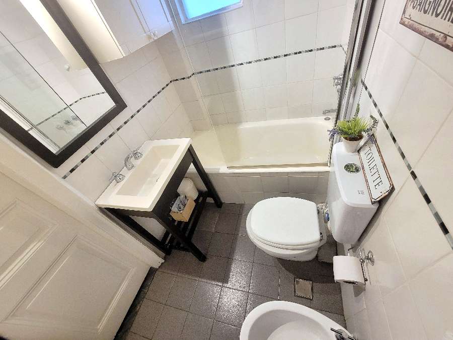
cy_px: 170
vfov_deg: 89.9
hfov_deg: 106.2
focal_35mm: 13
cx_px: 226
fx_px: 170
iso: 200
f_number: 2.2
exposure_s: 1/50
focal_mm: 2.2
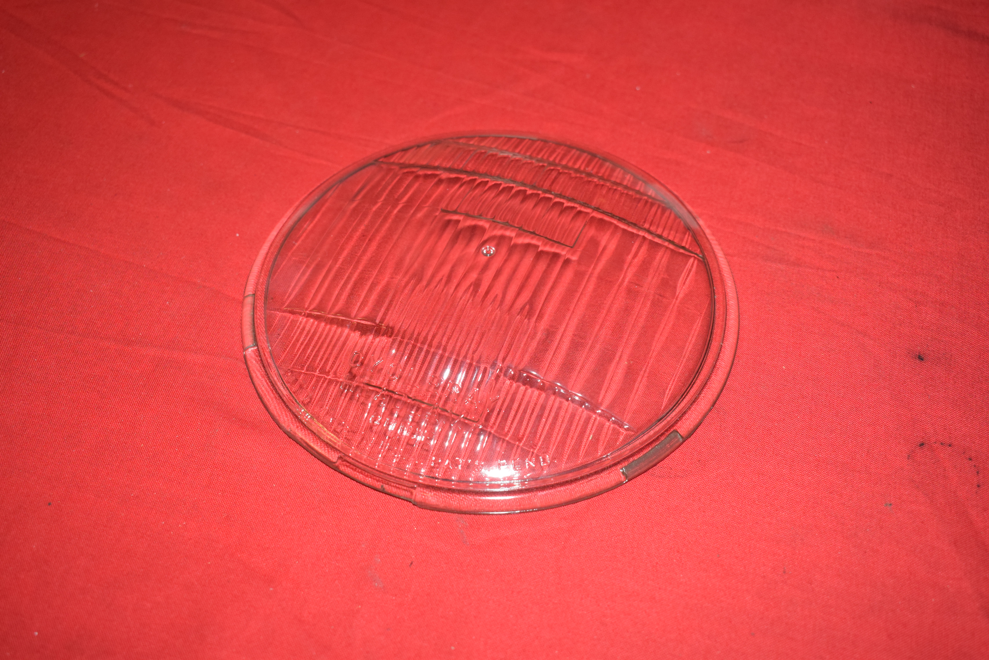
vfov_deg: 33.0
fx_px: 1113
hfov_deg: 47.9
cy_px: 330
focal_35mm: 40
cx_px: 494
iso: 1000
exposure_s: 1/160
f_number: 5.6
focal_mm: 27
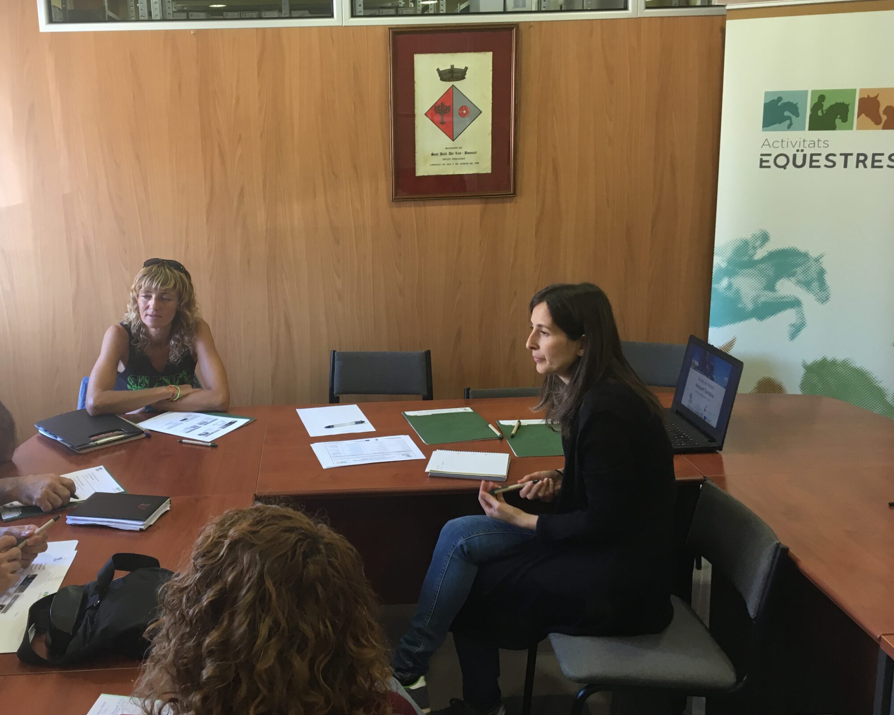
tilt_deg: -9.4
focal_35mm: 36
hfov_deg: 49.9
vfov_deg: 41.1
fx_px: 952
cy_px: 314
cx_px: 350
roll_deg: +1.1
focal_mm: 4.15
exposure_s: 1/33
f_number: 2.2
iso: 80
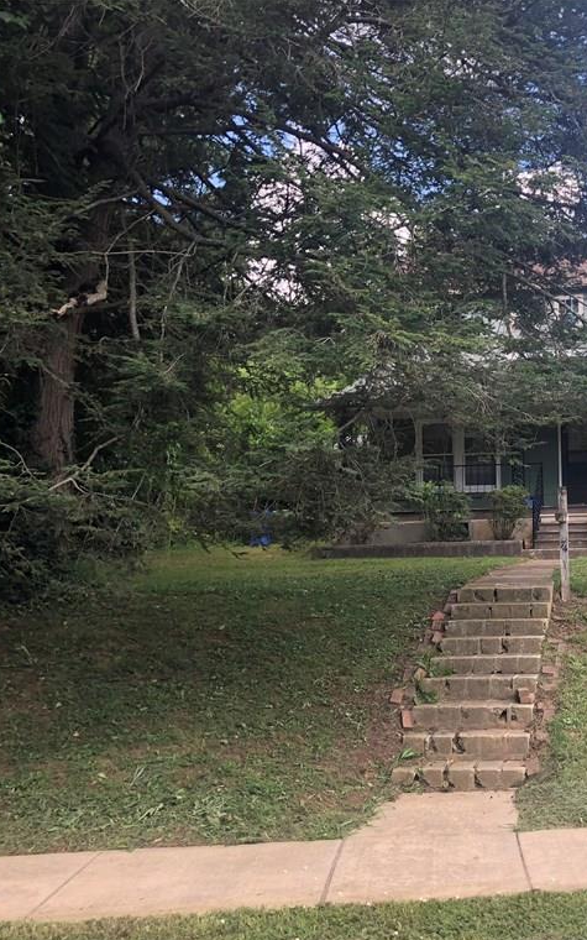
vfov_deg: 49.3
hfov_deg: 30.6
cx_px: 523
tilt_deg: +7.4
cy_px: 471
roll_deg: +0.9
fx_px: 1024
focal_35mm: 40
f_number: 1.8
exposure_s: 1/212
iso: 20
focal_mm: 3.99
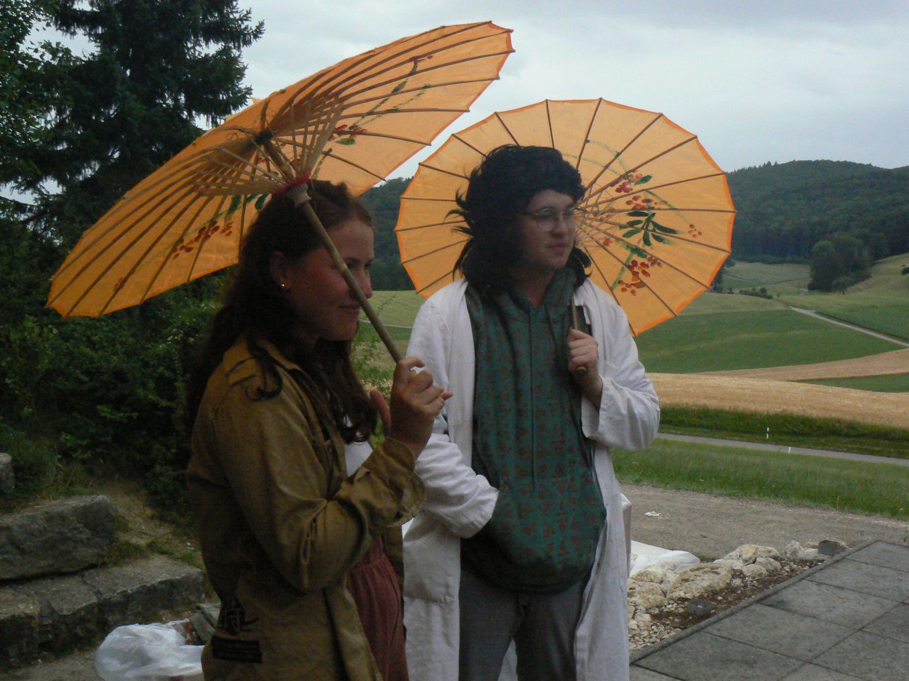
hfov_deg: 51.4
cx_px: 454
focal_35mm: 36
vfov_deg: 39.7
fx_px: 945
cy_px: 340
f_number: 8
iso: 400
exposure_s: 1/500
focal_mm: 6
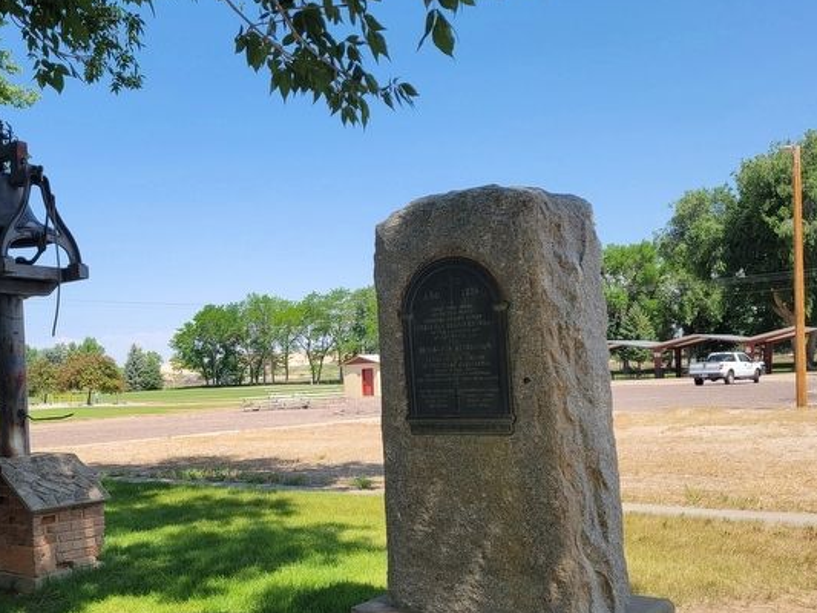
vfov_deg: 36.6
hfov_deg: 47.3
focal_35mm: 39
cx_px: 288
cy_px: 392
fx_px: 921
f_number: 1.8
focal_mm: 5.4
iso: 40
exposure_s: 1/1461
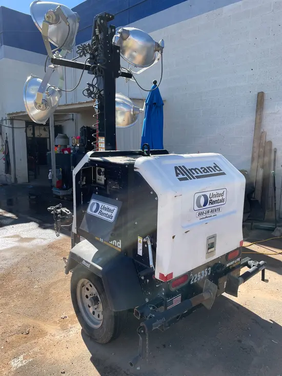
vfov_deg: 67.3
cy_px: 188
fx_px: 282
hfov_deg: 53.1
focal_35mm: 26
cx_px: 141
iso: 32
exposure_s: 1/1595
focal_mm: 4.2
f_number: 1.6
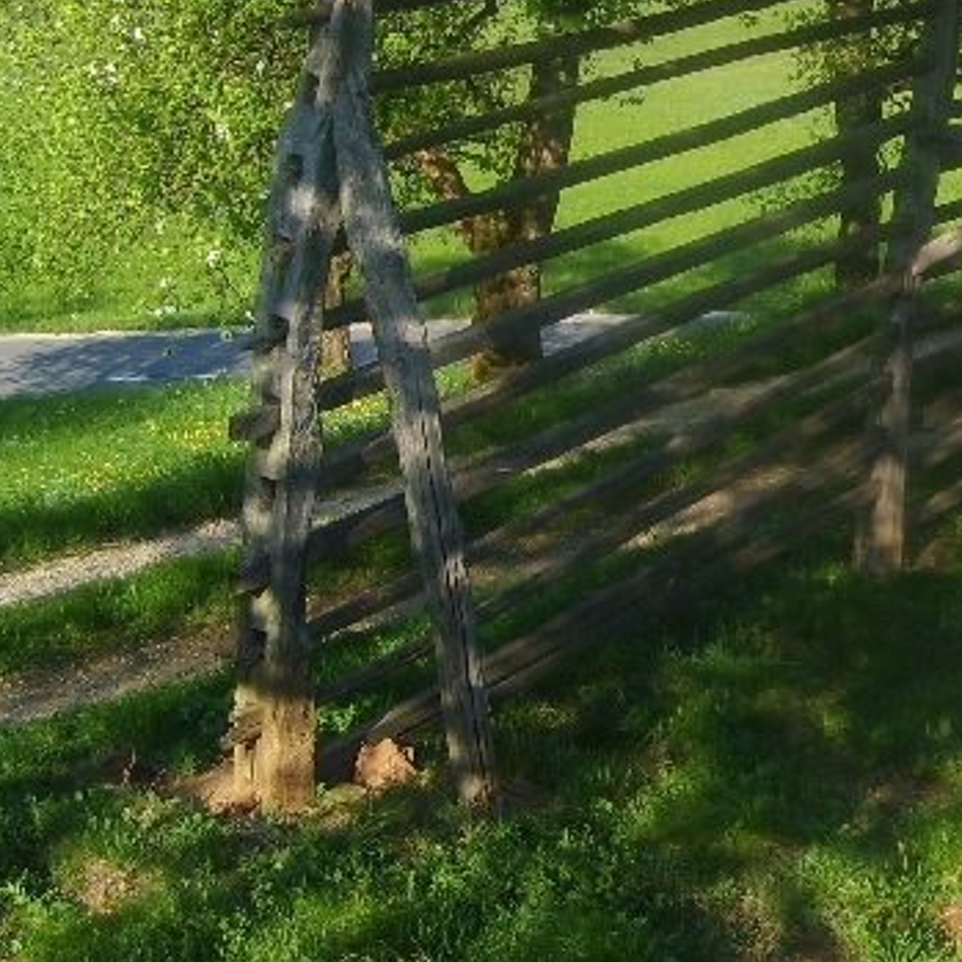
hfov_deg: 23.5
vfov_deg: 24.0
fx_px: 2232
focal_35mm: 71
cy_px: 215
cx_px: 912
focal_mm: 5.8
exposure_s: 1/350
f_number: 2.8
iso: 50
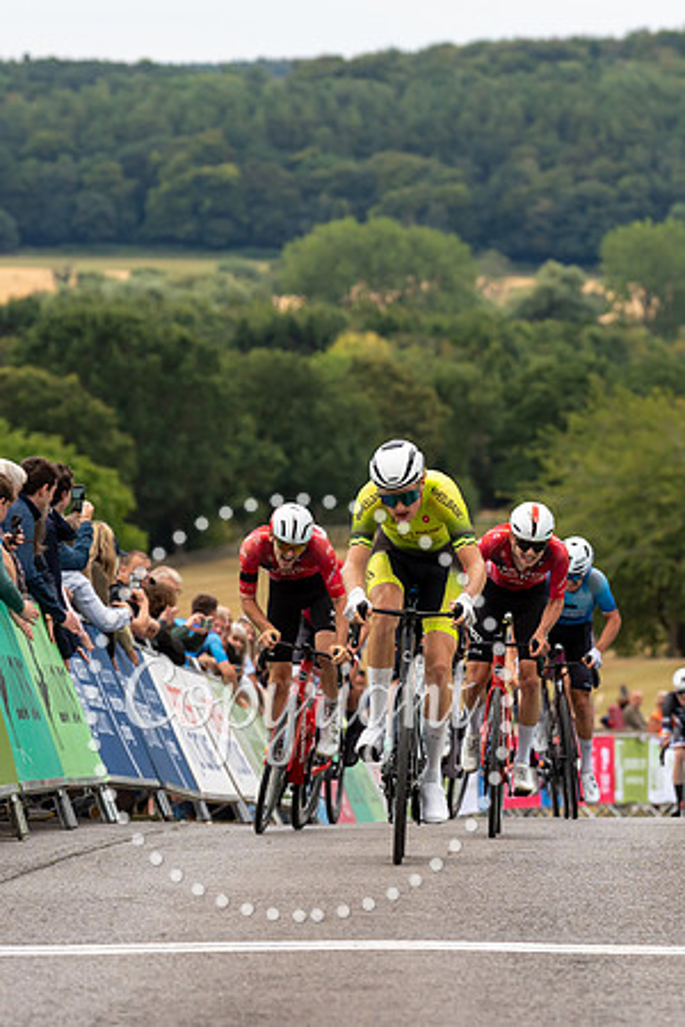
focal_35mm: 236
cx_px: 397
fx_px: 6732
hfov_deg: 5.8
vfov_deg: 8.7
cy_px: 605
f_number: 3.5
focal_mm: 121
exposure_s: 1/1000
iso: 640
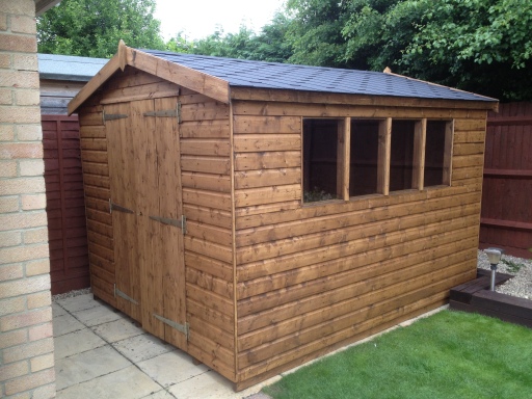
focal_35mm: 35
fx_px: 538
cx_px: 266
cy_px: 200
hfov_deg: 52.6
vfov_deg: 40.7
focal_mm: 4.28
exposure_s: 1/120
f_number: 2.4
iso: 64
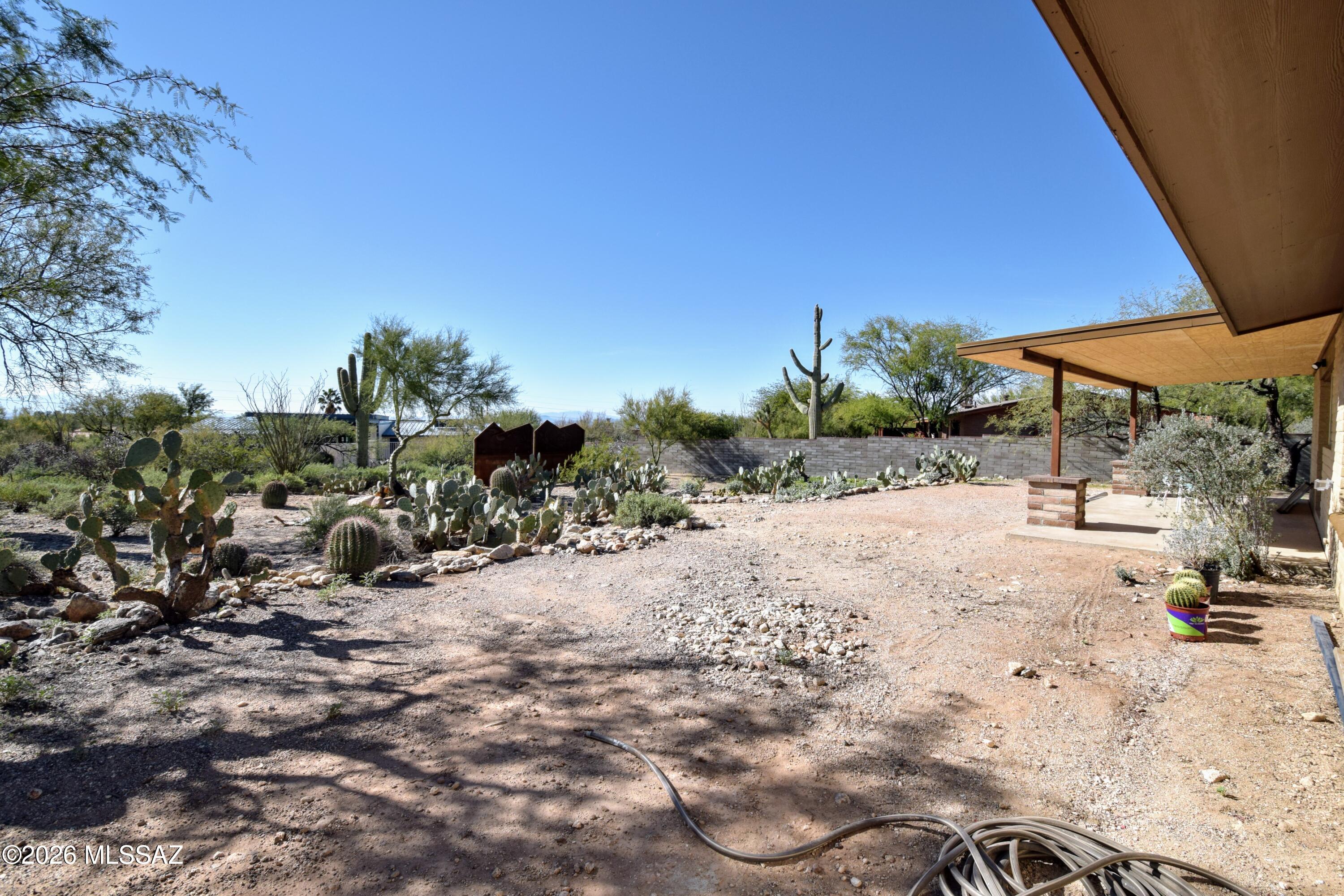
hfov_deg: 100.4
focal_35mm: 15
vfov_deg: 77.3
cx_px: 672
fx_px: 560
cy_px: 448
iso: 400
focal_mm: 10
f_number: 9
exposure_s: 1/800
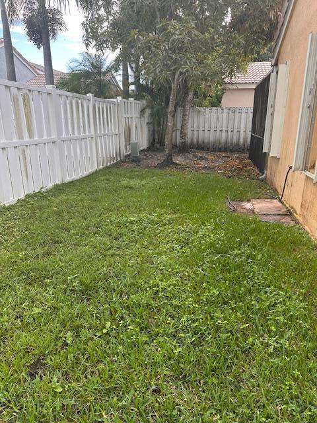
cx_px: 158
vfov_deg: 71.6
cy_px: 212
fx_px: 293
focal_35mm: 24
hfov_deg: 56.8
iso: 80
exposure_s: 1/439
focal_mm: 6.86
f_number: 1.78
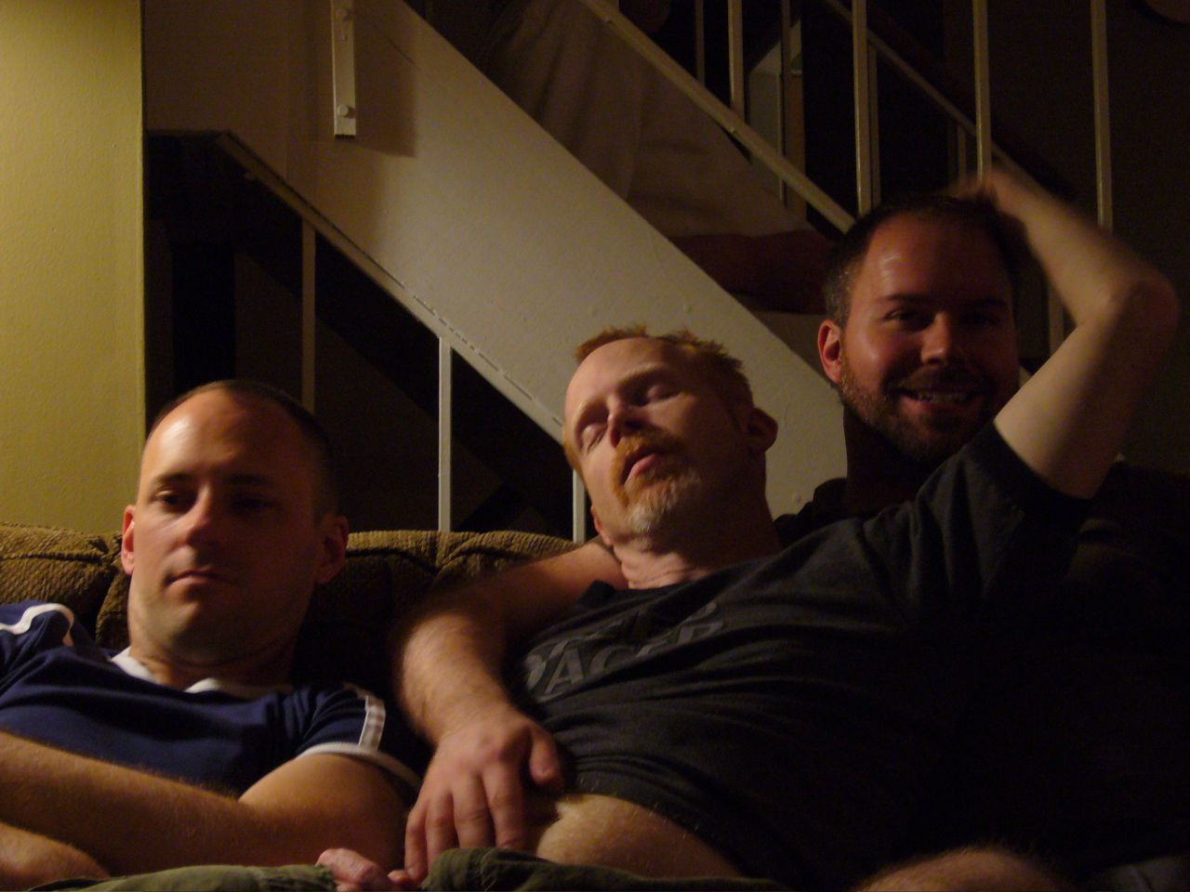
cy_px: 446
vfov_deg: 21.0
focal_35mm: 70
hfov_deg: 27.8
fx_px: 2406
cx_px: 595
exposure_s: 1/8
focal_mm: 11.5
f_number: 4
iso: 200
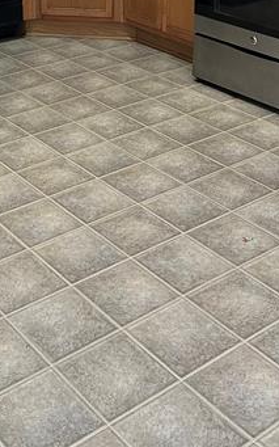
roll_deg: +1.5
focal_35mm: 62
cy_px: -35
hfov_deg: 20.7
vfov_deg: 29.9
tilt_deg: -12.1
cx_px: 54
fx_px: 755
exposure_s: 1/60
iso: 200
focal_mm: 5.1
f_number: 1.6
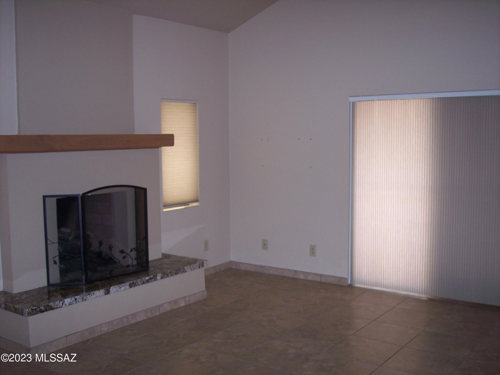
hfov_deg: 47.9
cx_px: 250
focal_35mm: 39
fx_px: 563
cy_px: 188
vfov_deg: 36.8
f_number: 2.8
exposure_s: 1/60
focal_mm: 8
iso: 100
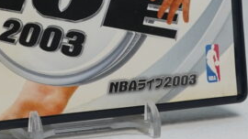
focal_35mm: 163
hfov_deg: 13.2
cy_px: -129
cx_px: 74
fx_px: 1072
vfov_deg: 7.2
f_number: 6.3
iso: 250
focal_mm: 35
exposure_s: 1/40
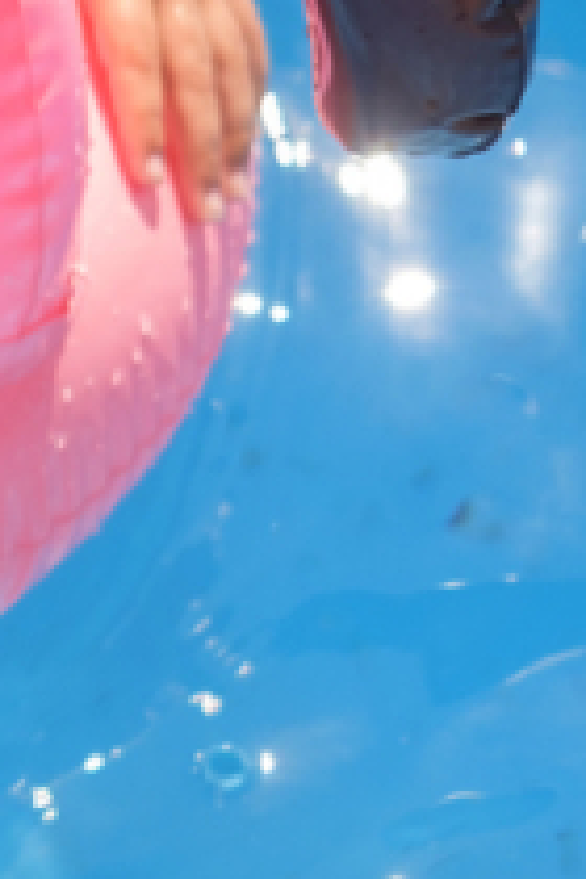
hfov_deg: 5.3
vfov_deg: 7.8
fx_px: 6323
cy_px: -557
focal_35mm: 259
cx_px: -253
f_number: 2
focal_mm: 35
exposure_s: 1/3200
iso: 160
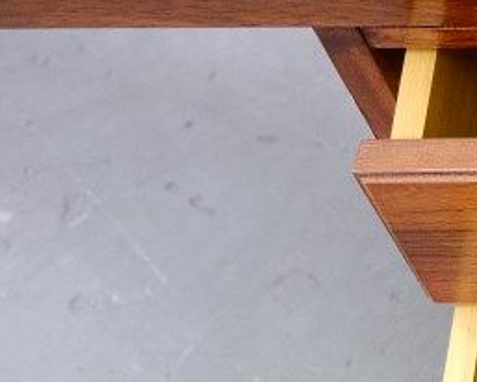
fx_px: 2162
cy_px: 228
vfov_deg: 10.1
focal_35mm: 153
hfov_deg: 10.8
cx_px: 1121
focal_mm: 22.3
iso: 2000
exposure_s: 1/30
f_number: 4
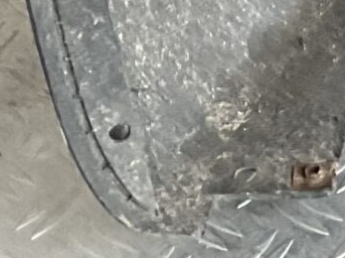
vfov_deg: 6.1
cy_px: -654
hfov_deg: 8.3
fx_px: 2132
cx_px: 889
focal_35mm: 214
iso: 50
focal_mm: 3
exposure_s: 1/120
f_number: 1.8
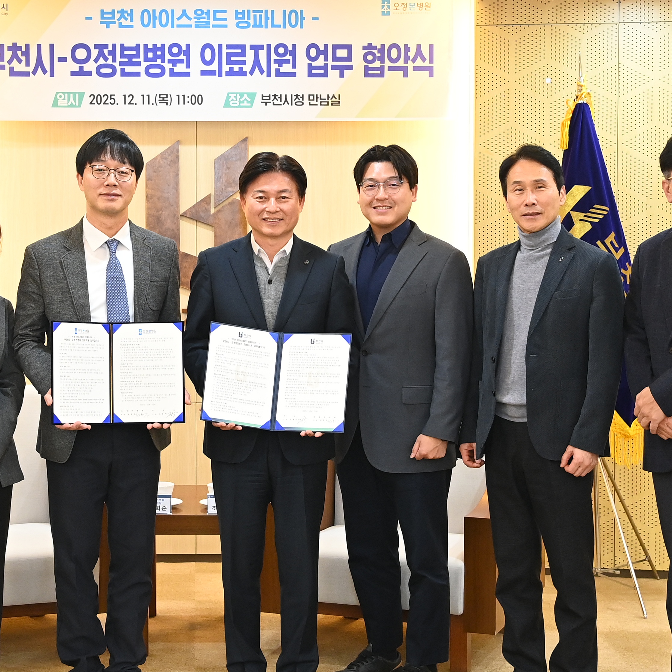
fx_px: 1559
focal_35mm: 71
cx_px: 205
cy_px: 321
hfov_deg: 24.2
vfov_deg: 24.3
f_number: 5.6
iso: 2500
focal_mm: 38
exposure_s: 1/125
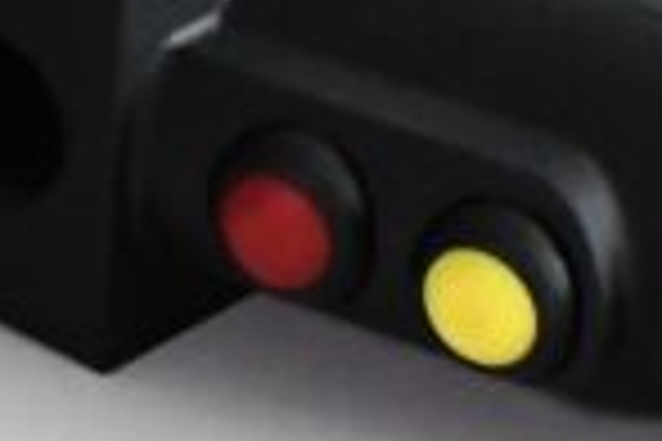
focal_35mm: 550
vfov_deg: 2.5
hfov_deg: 3.7
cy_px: -144
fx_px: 10113
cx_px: 27
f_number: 11
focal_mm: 70
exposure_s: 1/125
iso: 10000
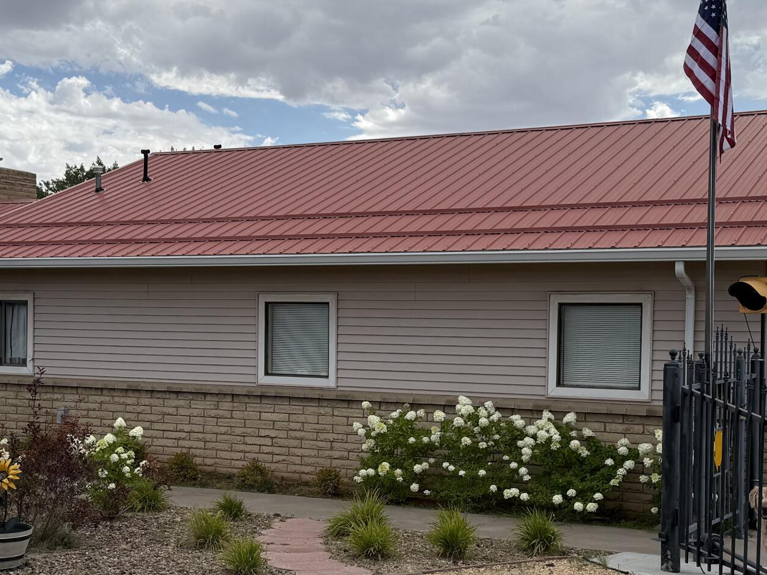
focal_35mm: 57
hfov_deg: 33.7
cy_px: 340
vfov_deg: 25.6
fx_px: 1263
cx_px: 339
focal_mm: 6.76
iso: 80
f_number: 1.78
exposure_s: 1/5714
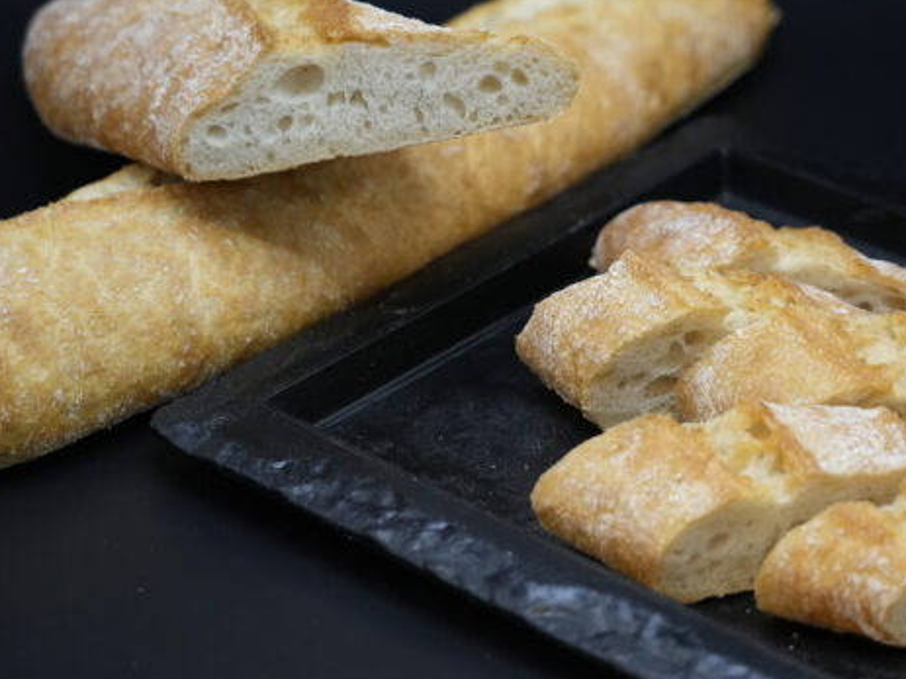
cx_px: 542
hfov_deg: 17.9
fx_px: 2878
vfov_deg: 13.4
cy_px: 286
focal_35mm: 110
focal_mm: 69
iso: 3200
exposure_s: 1/160
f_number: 4
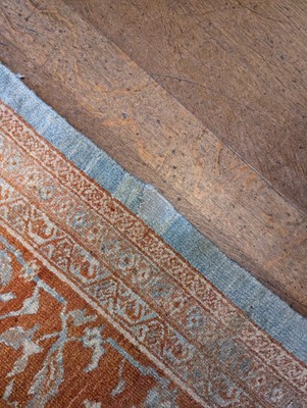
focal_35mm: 24
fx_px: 283
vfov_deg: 71.5
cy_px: 204
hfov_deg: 56.9
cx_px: 154
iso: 4973
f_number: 1.85
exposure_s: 1/25.7
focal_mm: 6.81
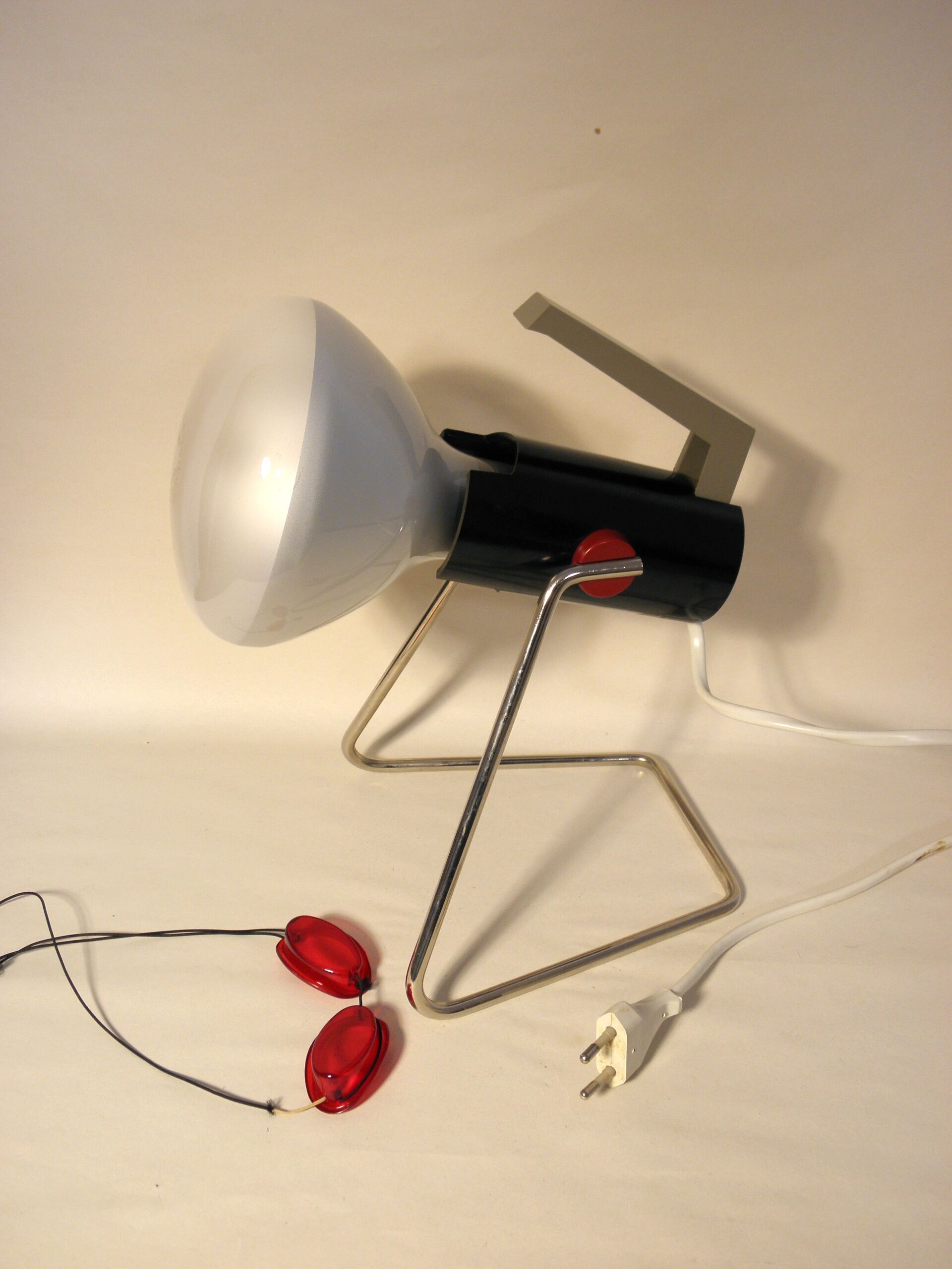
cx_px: 476
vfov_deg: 60.0
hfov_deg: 46.8
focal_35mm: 30
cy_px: 634
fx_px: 1100
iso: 100
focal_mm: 5.5
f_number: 3.6
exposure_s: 1/40
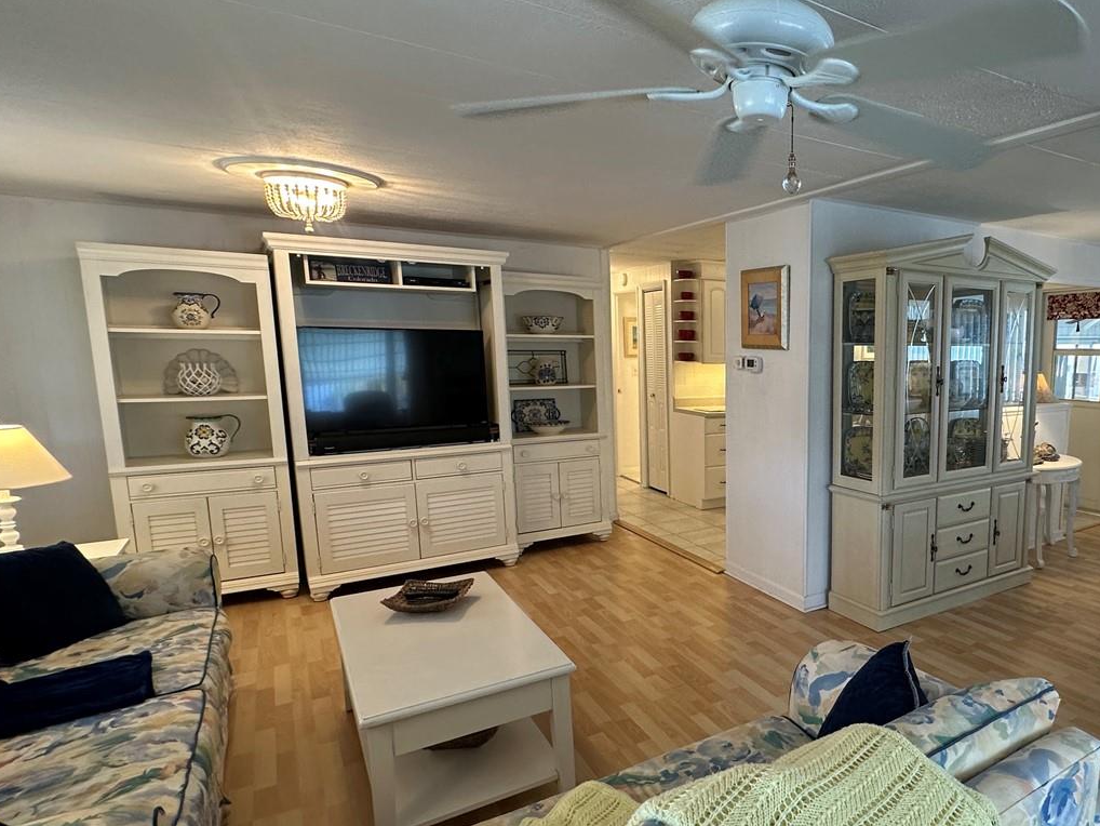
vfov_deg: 61.0
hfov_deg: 72.6
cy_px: 455
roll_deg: -1.5
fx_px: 699
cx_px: 782
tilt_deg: -8.5
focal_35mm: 22
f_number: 2.2
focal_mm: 2.22
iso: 160
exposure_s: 1/60
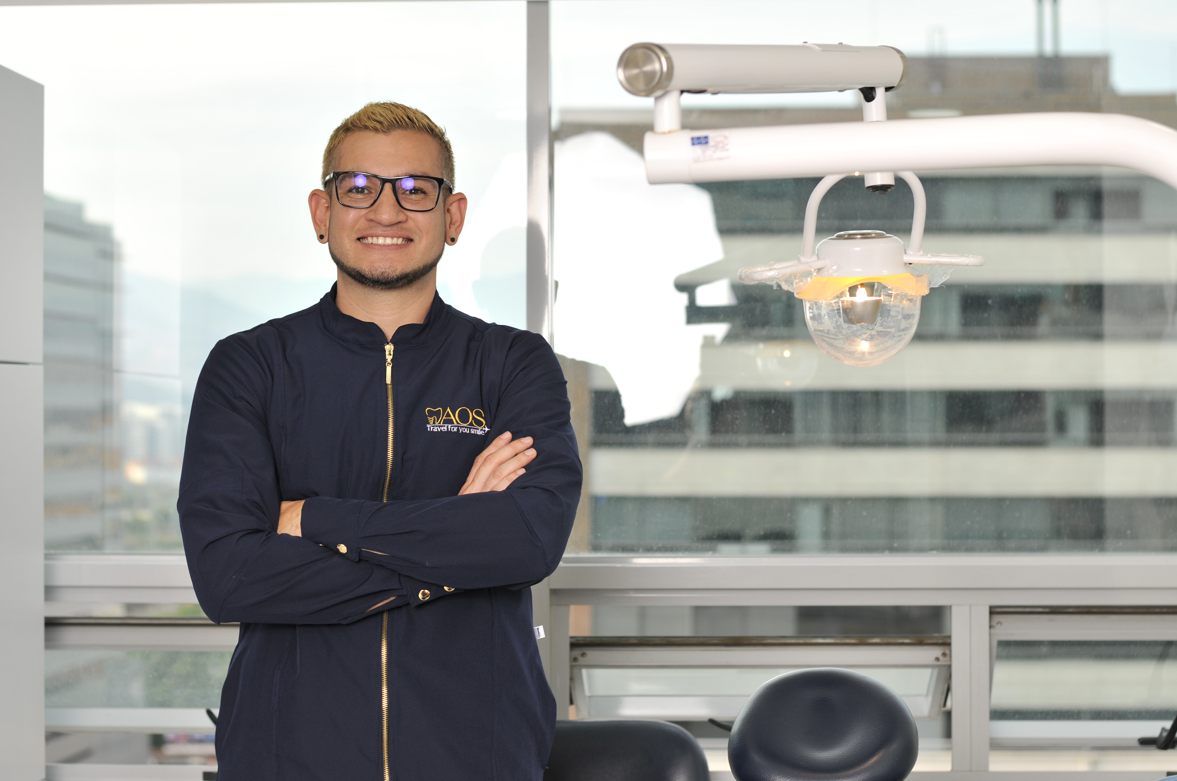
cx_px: 588
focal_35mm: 75
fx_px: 2449
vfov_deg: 18.1
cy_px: 390
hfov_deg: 27.0
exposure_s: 1/200
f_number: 3.2
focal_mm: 50
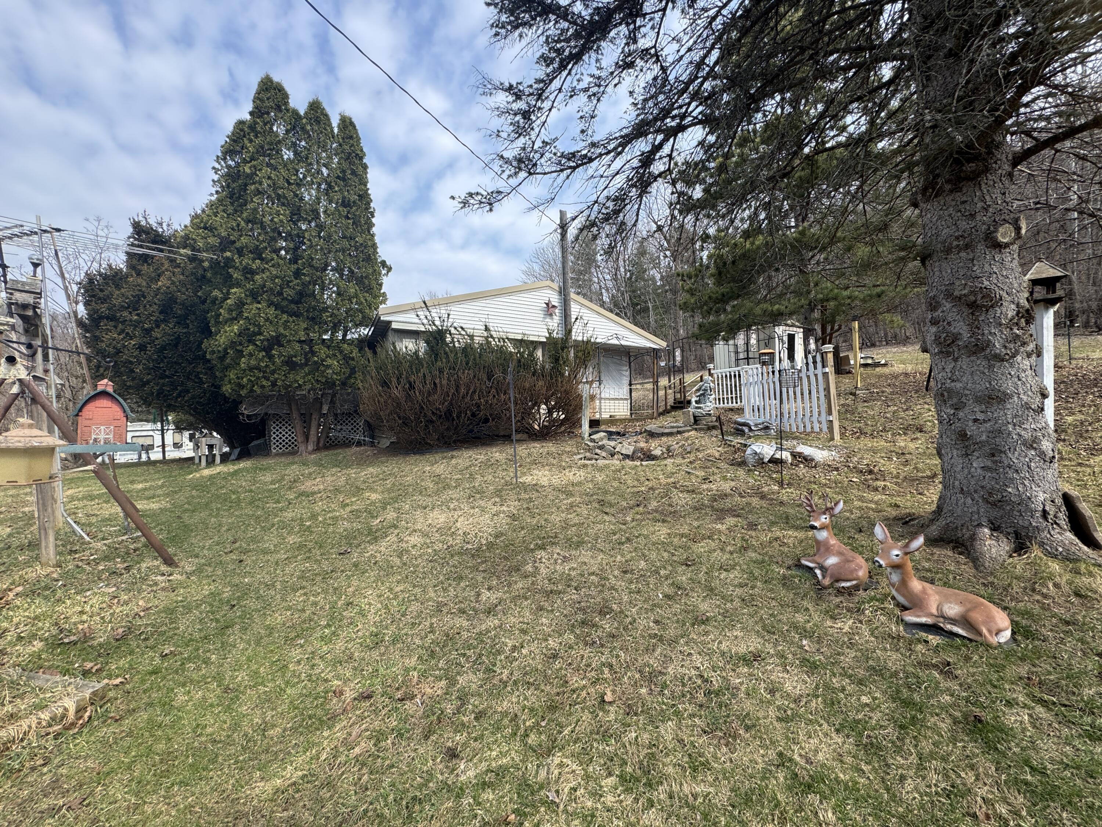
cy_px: 414
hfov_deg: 102.1
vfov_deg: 85.7
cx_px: 551
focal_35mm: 14
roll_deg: -0.1
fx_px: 446
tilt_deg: +1.1
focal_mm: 2.22
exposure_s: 1/620
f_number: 2.2
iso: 50
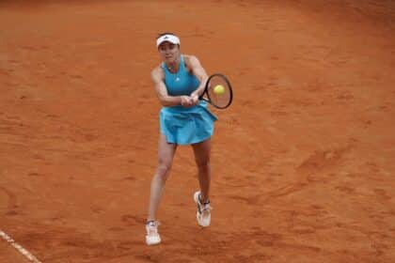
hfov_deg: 10.0
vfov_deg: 6.7
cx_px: 198
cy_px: 132
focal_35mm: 205
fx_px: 2249
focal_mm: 205
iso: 800
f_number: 6.3
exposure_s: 1/2000
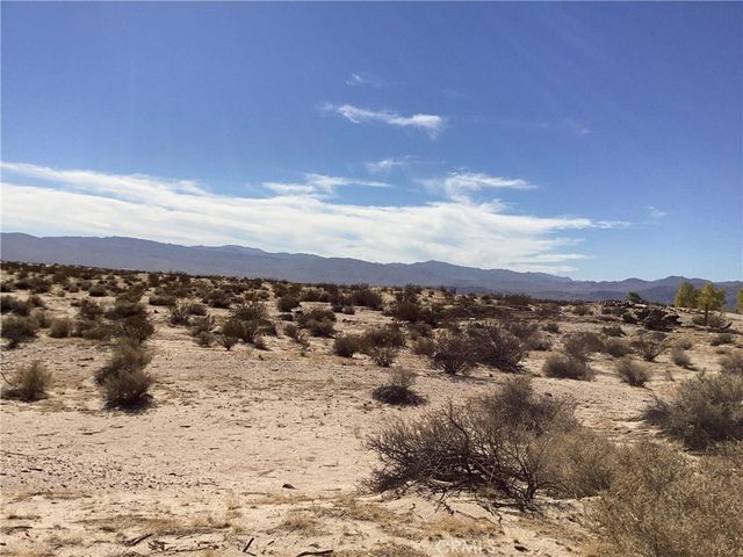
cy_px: 278
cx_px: 372
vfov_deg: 45.4
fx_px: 665
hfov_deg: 58.4
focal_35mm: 31
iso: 25
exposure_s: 1/3891
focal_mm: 3.3
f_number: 2.4
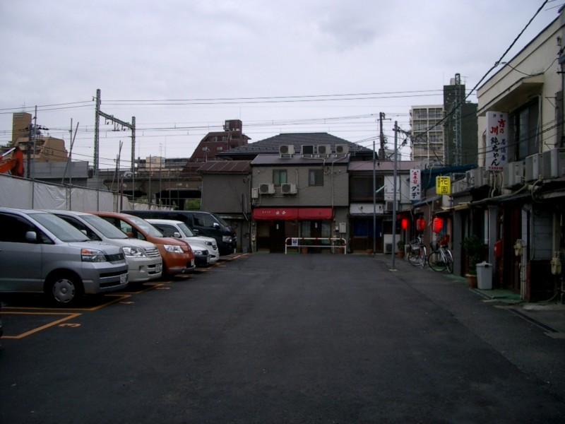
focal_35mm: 35
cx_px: 282
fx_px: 571
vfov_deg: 40.7
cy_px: 212
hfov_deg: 52.6
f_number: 2.6
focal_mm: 5.8
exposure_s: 1/100
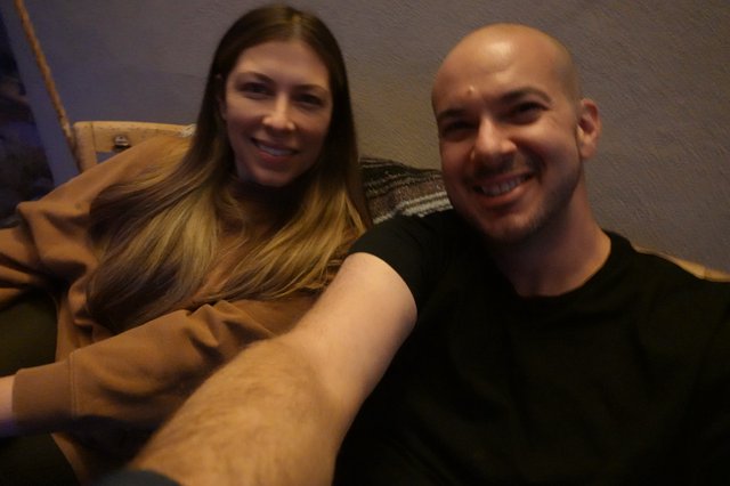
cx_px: 365
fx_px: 486
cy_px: 243
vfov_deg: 53.1
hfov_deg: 73.8
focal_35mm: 24
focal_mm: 9
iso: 4000
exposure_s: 1/4
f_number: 2.8
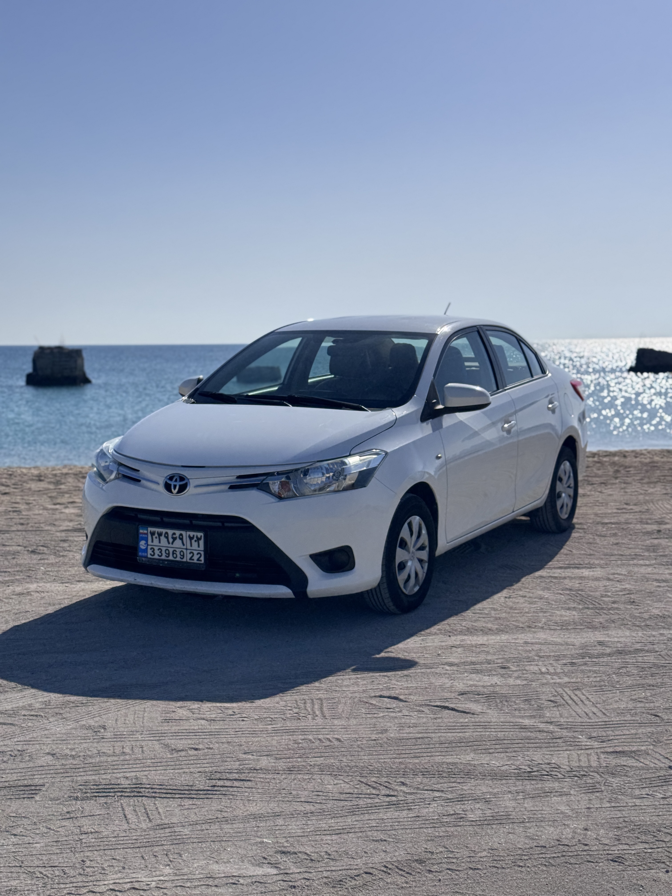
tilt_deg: -4.1
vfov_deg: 39.7
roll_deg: +0.4
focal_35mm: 48
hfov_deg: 30.3
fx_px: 1242
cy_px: 448
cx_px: 336
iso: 64
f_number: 1.78
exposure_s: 1/15385
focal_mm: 6.76
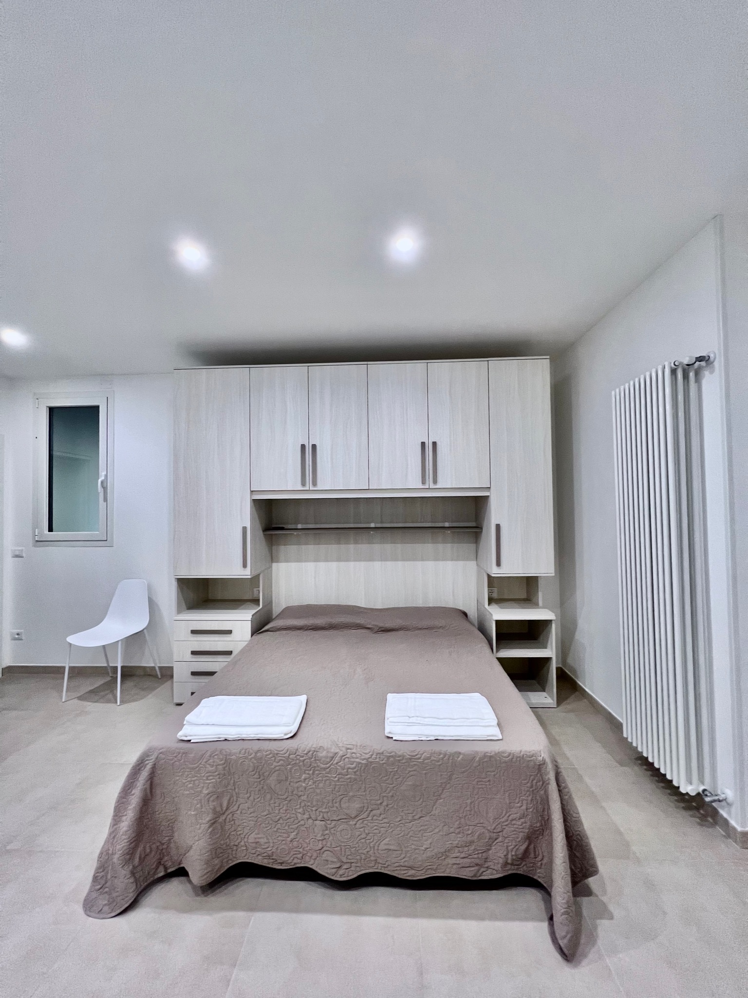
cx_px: 374
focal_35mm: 13
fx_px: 375
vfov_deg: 106.2
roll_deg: +0.6
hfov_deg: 89.9
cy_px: 499
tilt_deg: +0.9
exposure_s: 1/100
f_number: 1.8
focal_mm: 1.57
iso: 200
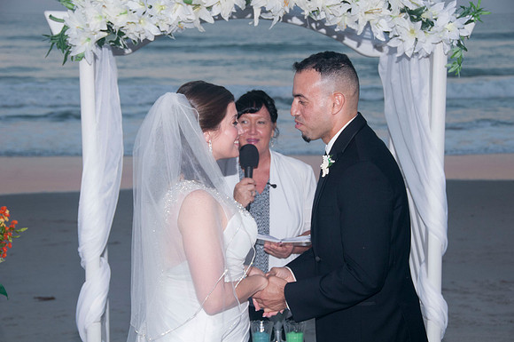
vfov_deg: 17.4
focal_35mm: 78
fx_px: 1112
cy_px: 171
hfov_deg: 26.0
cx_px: 257
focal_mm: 52
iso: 400
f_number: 7.1
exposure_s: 1/250
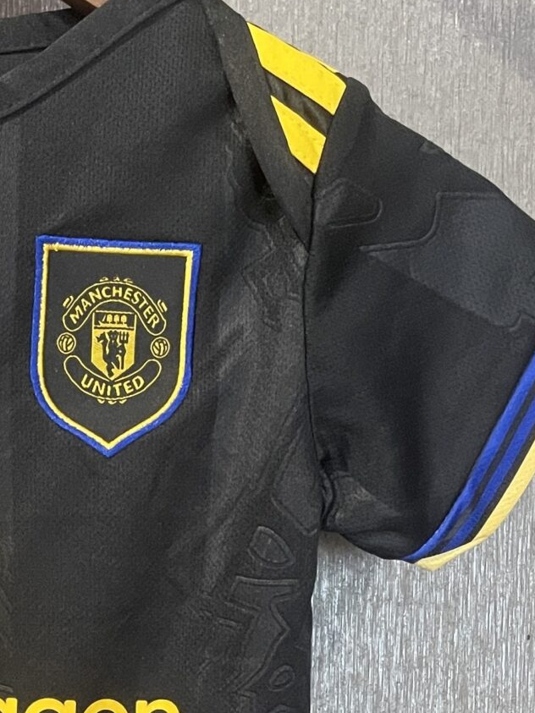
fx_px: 1628
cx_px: -108
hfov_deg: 17.8
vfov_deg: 23.4
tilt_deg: -4.7
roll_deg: -0.7
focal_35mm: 79
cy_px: 760
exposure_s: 1/60
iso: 500
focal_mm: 4.2
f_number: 1.6
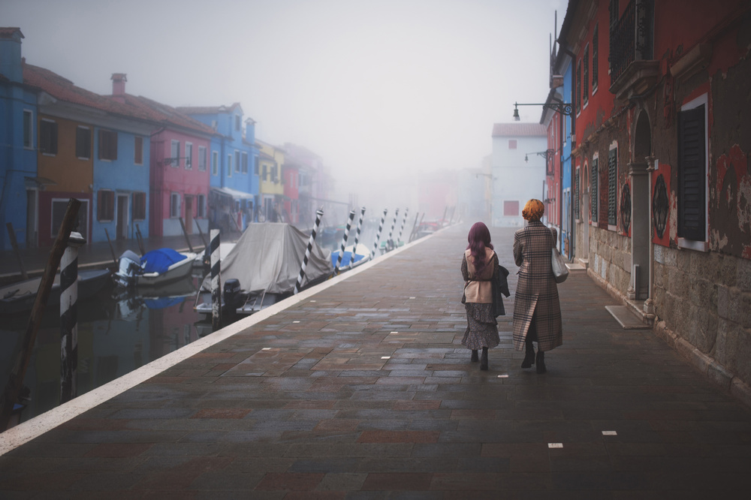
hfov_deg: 54.5
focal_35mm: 35
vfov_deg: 37.8
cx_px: 376
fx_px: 730
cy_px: 250
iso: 200
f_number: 1.4
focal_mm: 35
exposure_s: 1/2000
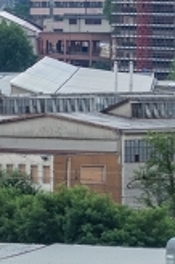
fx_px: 6671
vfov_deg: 2.3
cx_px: 750
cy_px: 113
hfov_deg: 1.5
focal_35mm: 913
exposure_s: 1/320
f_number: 8
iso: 400
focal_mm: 150
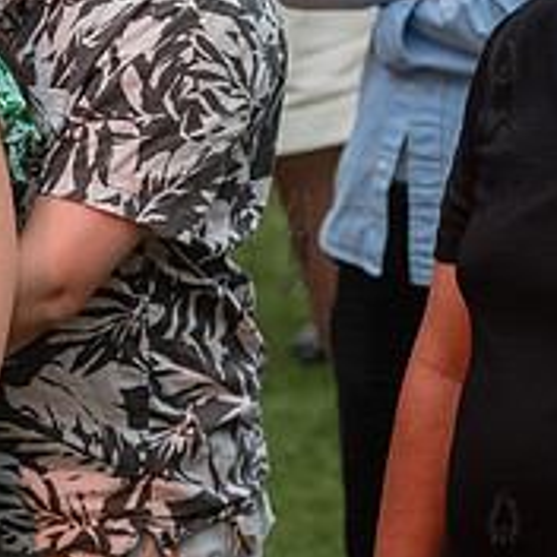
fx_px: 5352
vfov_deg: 5.9
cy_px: 84
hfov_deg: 5.9
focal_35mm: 294
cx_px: -111
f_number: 4
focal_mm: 105
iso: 2000
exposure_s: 1/320
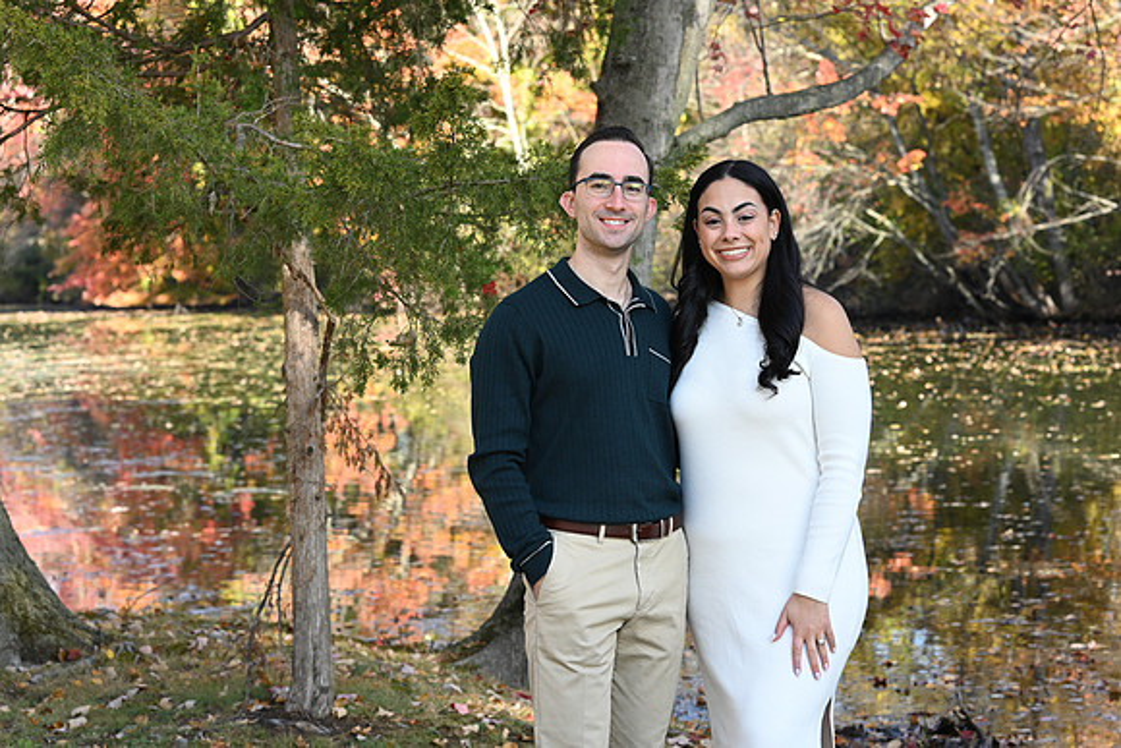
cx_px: 560
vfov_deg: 16.1
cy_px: 374
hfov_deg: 23.9
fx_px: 2647
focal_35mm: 85
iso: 320
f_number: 7.1
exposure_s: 1/160
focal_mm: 85
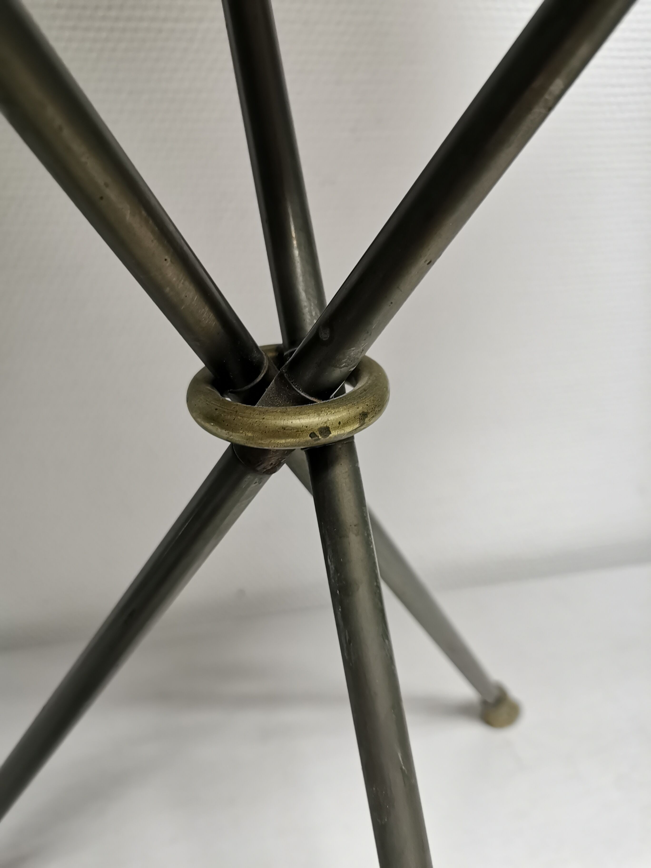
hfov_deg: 51.4
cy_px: 434
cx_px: 326
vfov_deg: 65.3
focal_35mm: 27
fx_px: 677
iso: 500
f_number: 1.8
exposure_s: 1/50
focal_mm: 5.58
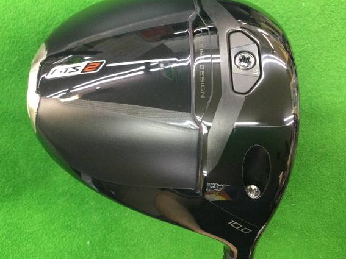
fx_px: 350
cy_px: 114
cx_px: 167
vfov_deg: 40.6
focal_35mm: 35
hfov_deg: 52.6
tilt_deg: -77.3
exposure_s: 1/30
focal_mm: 3.3
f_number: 2.4
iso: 160
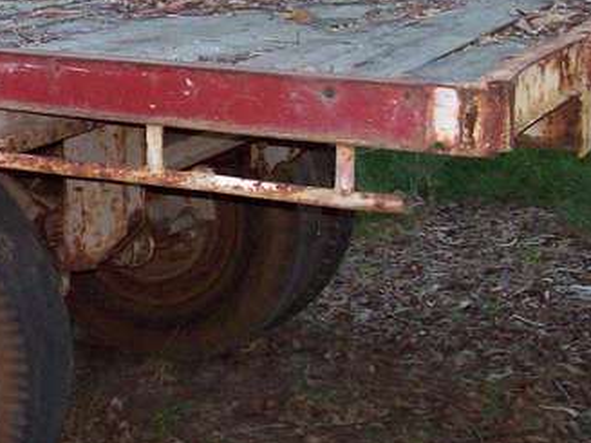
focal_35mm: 88
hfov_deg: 21.6
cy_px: 169
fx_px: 1502
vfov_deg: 16.8
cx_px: 18
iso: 140
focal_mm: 6
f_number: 2.7
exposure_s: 1/64
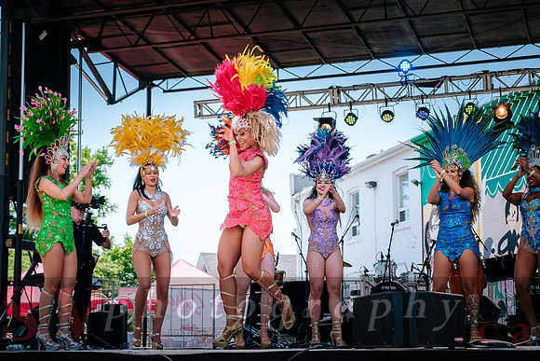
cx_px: 249
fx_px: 1001
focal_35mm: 67
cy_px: 194
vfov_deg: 20.4
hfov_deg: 30.2
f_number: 3.6
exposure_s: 1/1250
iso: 200
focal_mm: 41.4
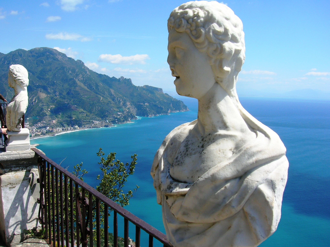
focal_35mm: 34
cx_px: 165
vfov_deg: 41.8
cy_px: 124
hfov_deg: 54.0
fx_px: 324
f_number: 4.9
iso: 50
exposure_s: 1/369
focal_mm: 5.7
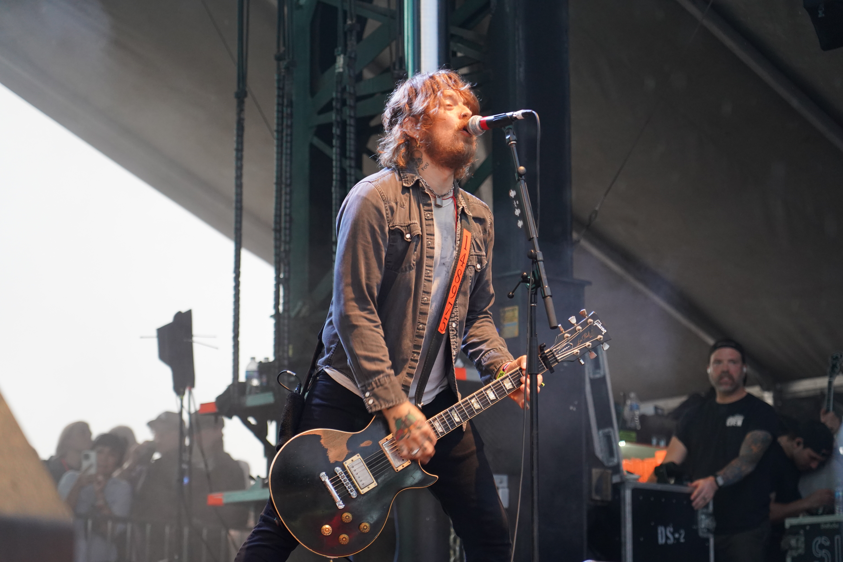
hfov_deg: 19.5
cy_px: 281
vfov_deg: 13.0
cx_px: 422
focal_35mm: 105
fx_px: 2459
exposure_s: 1/160
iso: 3200
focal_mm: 105
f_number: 4
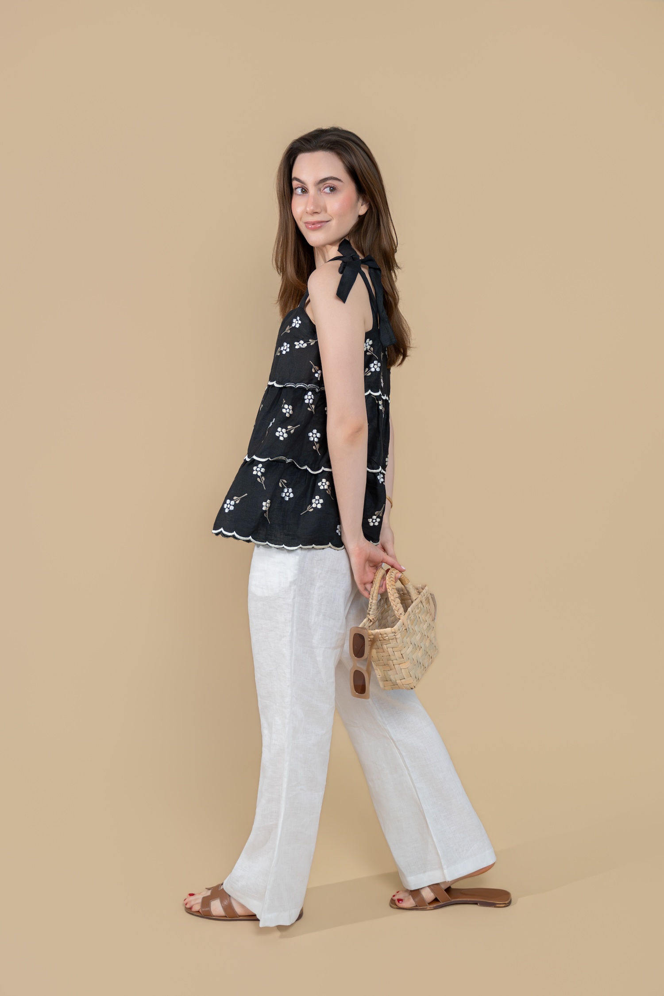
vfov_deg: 44.0
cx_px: 332
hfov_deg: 30.1
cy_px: 498
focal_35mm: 45
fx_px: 1234
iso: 1250
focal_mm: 44.6
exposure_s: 1/500
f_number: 2.8
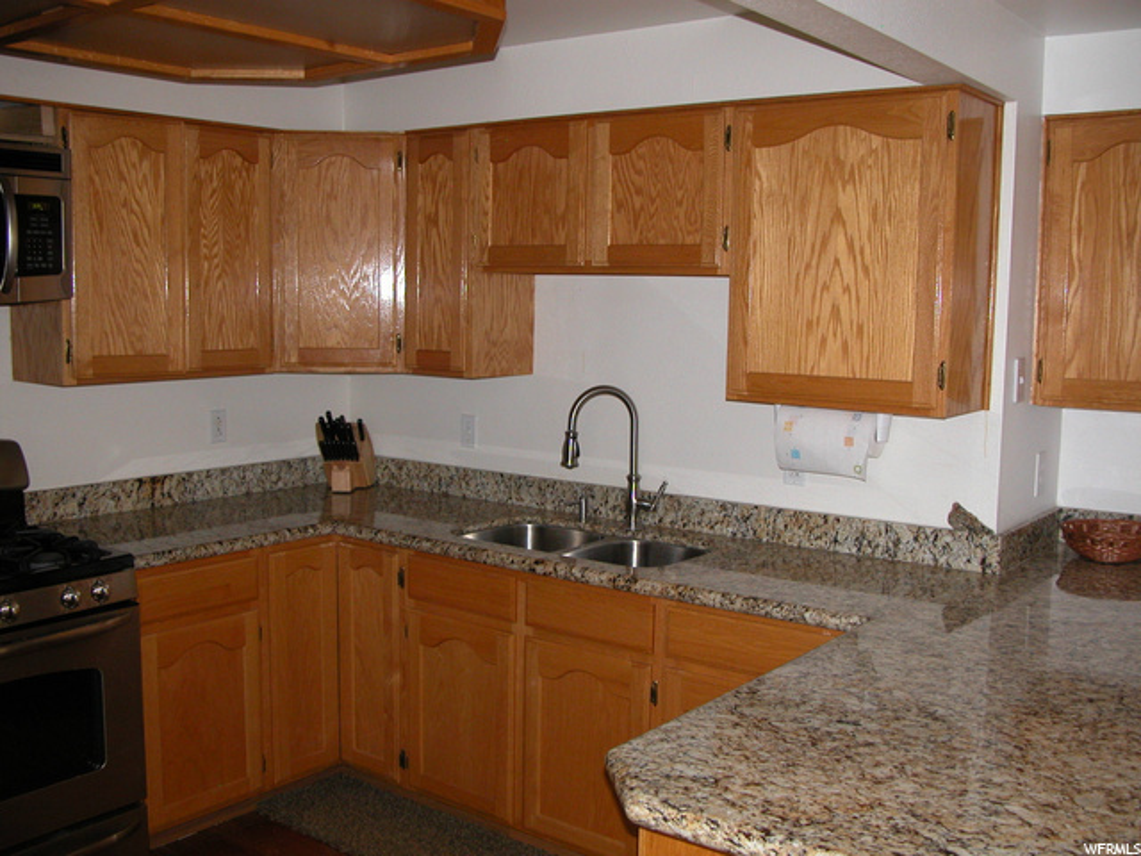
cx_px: 570
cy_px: 428
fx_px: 1121
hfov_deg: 54.0
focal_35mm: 34
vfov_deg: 41.8
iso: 200
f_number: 2.8
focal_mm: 8.9
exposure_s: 1/60
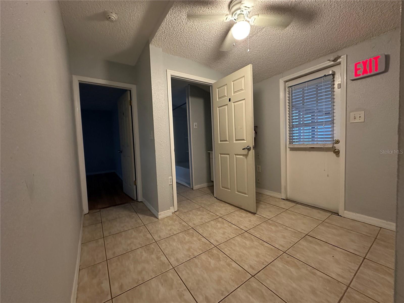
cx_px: 202
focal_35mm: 14
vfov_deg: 85.7
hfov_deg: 102.1
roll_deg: +2.6
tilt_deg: -2.8
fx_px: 163
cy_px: 152
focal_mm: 2.22
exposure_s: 1/60
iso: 500
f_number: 2.2
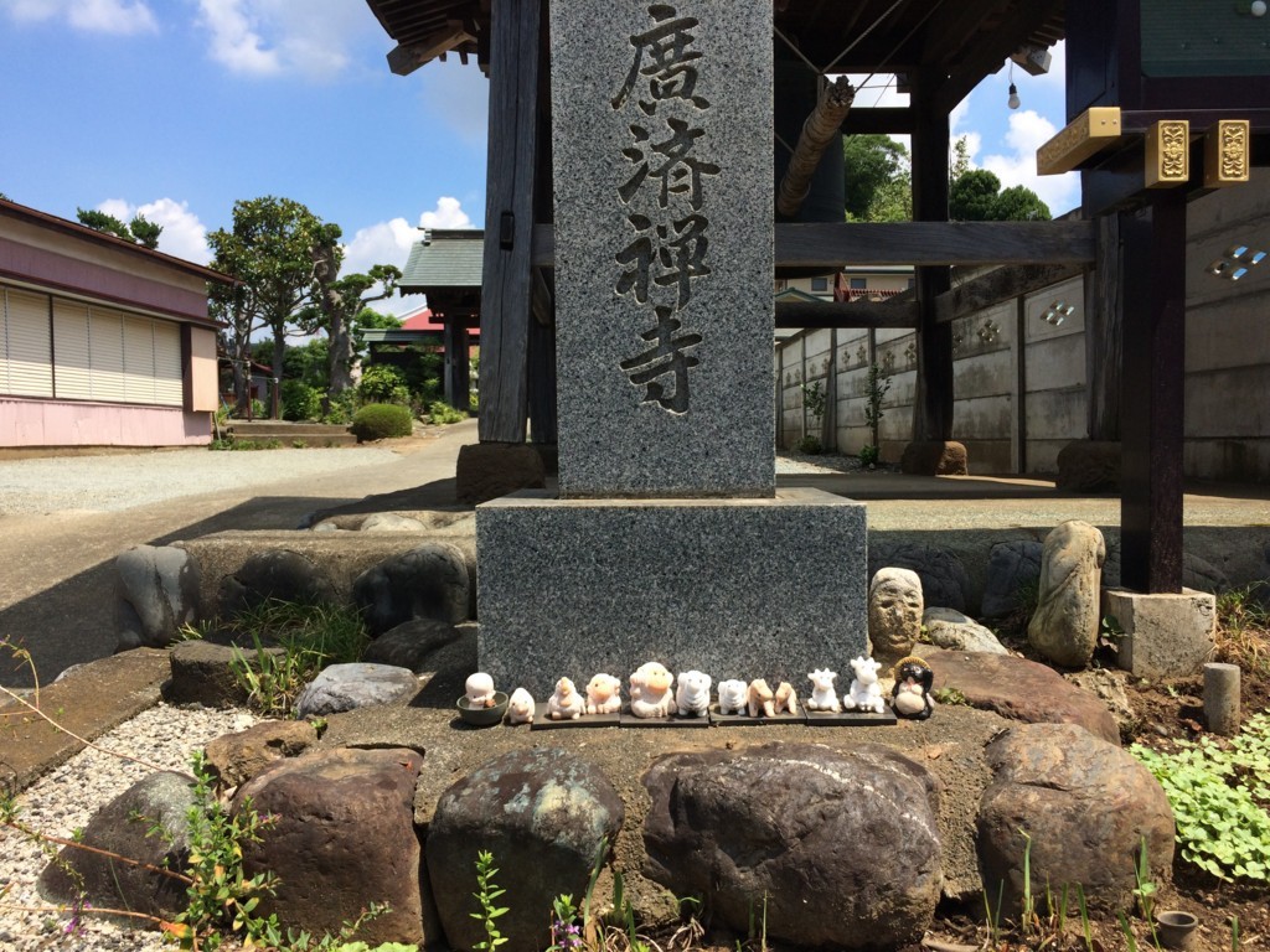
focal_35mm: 29
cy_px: 476
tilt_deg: -4.0
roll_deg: +0.7
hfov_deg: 61.7
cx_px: 635
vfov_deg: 48.2
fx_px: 1064
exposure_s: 1/1642
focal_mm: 4.15
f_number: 2.2
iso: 32
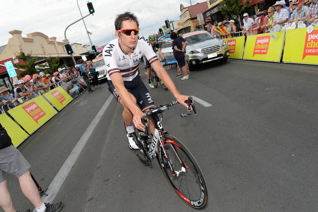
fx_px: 212
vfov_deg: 53.1
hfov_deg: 73.8
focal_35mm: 24
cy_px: 106
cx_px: 159
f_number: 10
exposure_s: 1/250
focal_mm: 24
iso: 200
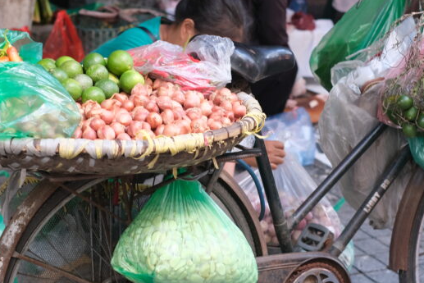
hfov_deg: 19.5
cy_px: 196
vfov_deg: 13.0
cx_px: 213
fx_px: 1237
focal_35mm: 105
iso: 320
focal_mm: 35
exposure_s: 1/180
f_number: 2.5
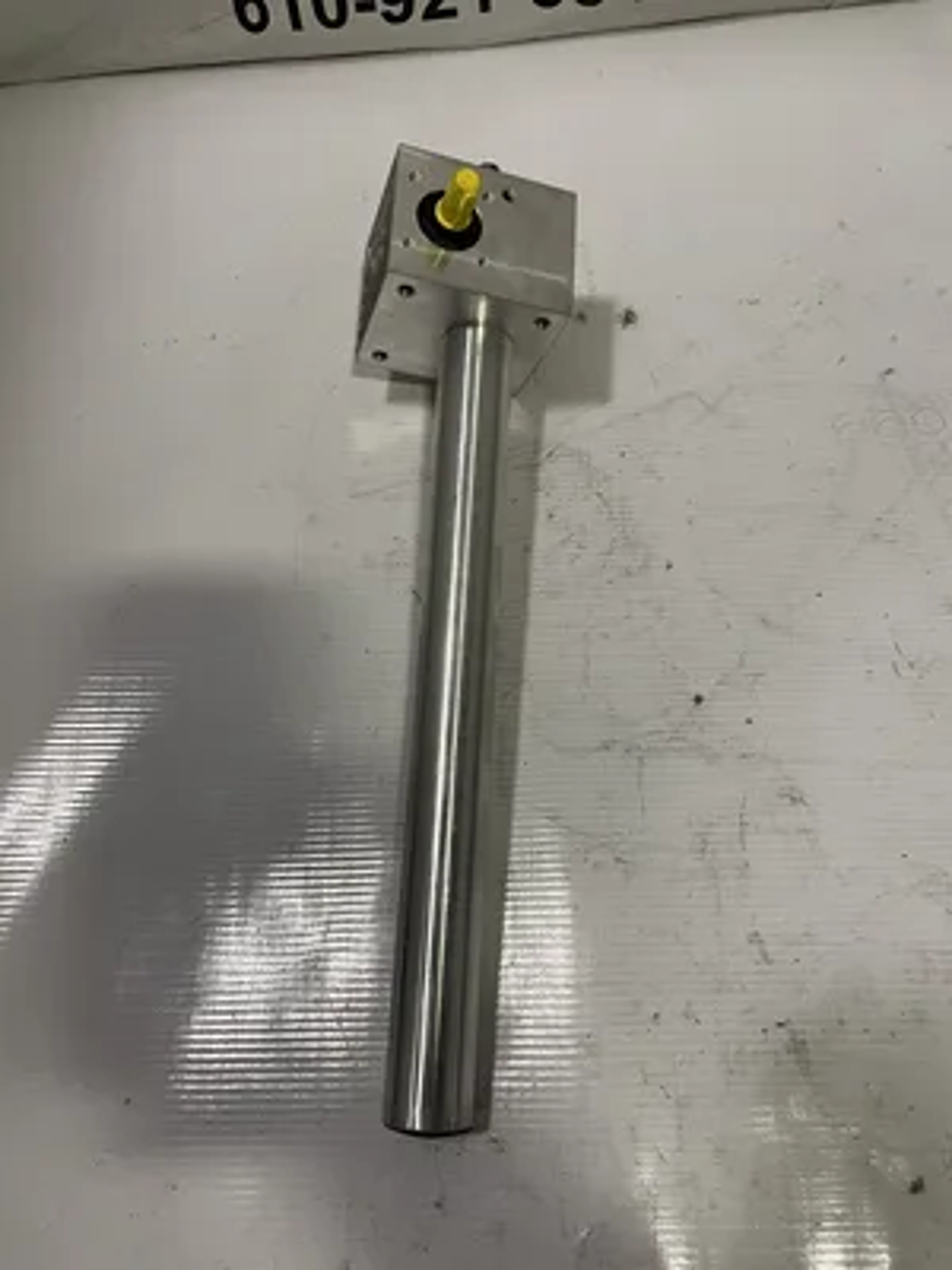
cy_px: 635
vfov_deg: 67.3
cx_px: 476
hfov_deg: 53.1
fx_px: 953
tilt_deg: -68.4
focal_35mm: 26
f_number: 1.6
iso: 80
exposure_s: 1/60
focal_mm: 4.2
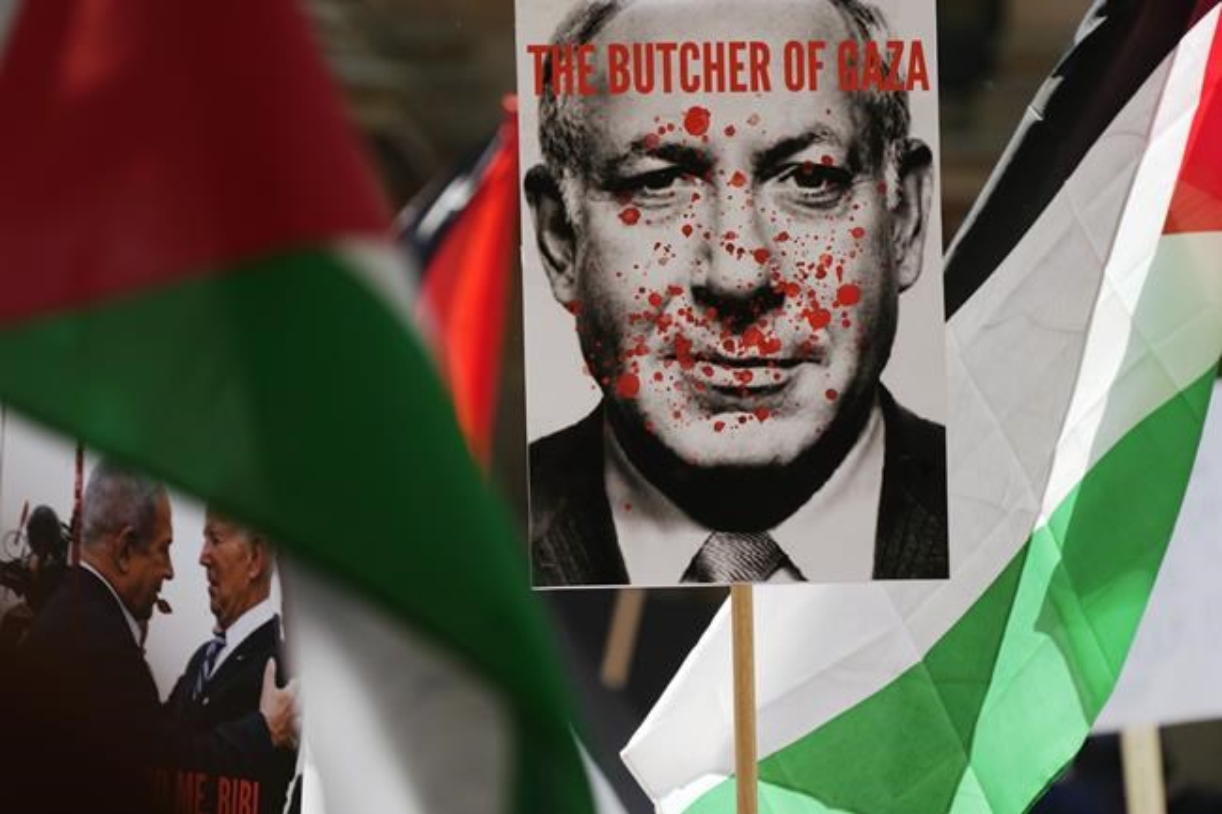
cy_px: 407
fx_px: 11504
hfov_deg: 6.1
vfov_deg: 4.1
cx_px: 611
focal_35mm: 339
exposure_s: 1/1250
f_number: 6.3
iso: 500
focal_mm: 339
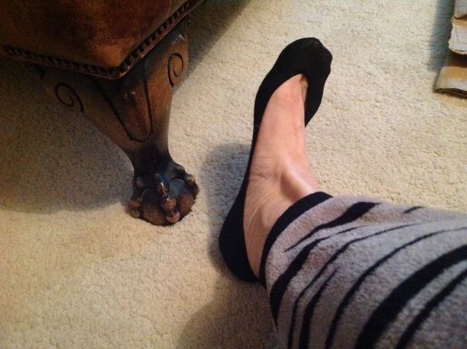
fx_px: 471
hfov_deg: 52.7
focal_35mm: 35
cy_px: 174
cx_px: 234
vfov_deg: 40.6
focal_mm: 4.28
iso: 800
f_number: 2.4
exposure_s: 1/15
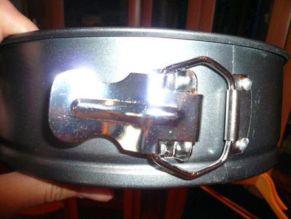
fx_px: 236
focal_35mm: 28
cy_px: 110
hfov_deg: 63.4
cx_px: 146
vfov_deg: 49.8
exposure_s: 1/30
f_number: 2.8
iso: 100
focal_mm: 4.6
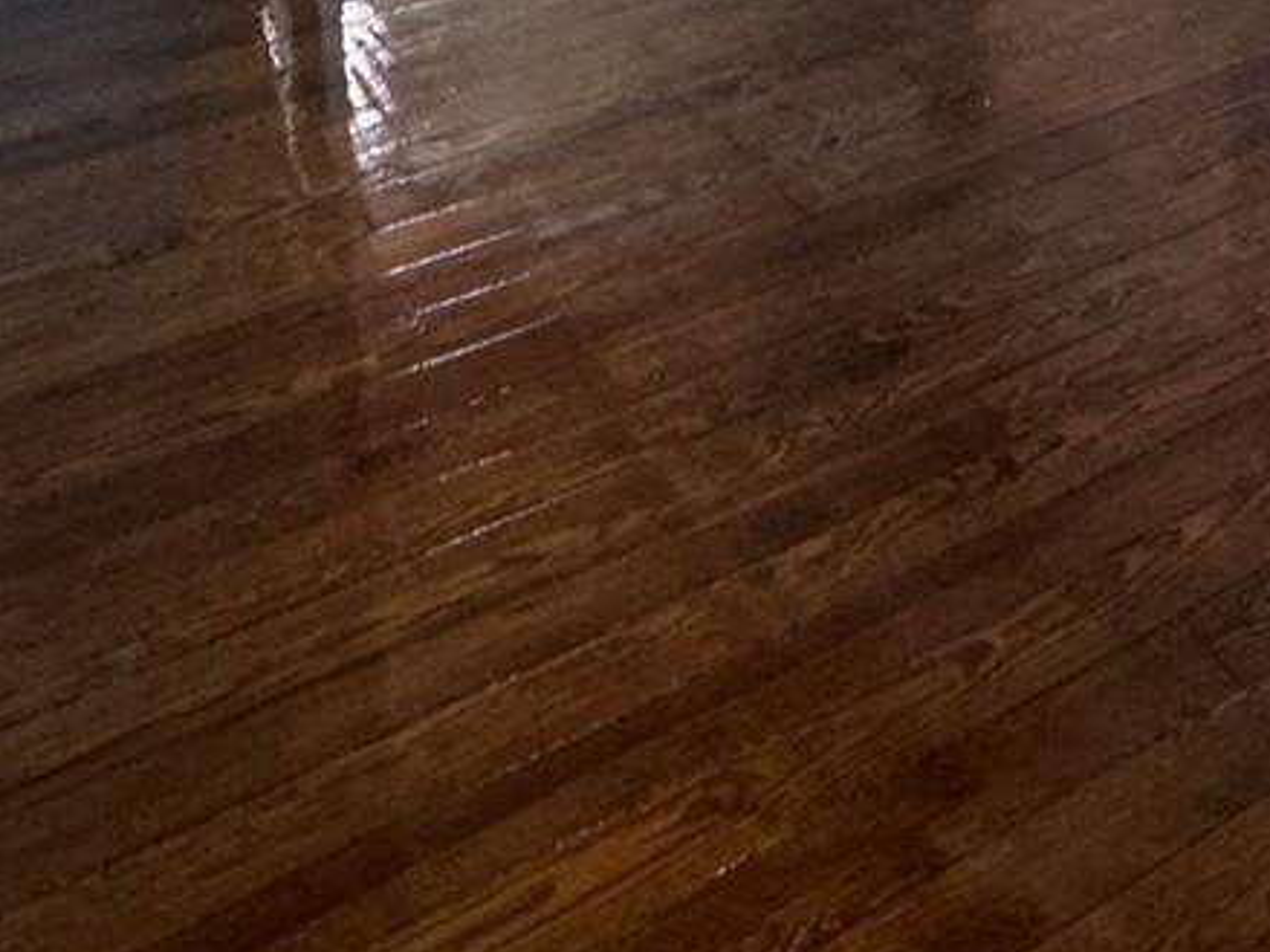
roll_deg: -0.4
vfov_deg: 24.2
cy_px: -356
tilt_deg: -17.3
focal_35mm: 51
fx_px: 1871
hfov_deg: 36.1
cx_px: 1039
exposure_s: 1/60
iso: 250
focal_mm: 2.22
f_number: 2.2
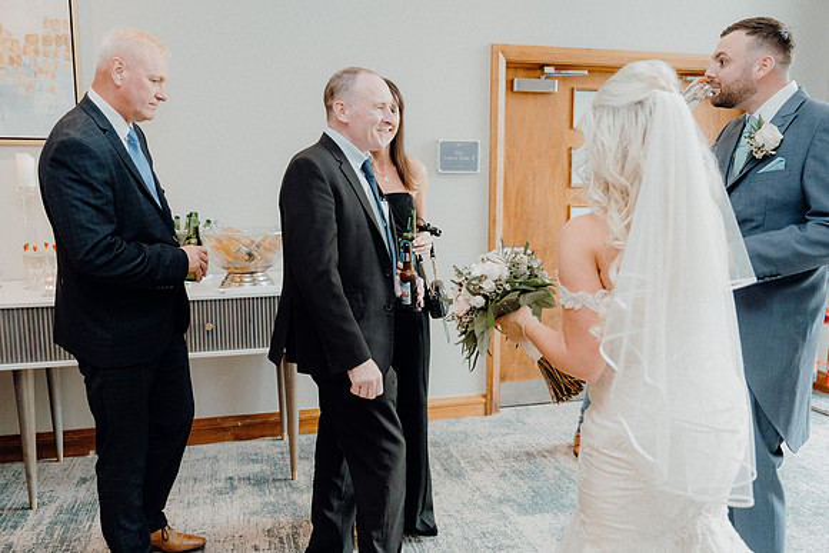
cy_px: 276
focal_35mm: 31
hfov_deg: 60.3
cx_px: 414
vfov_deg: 42.3
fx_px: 714
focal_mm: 31
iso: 2500
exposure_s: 1/200
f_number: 3.5
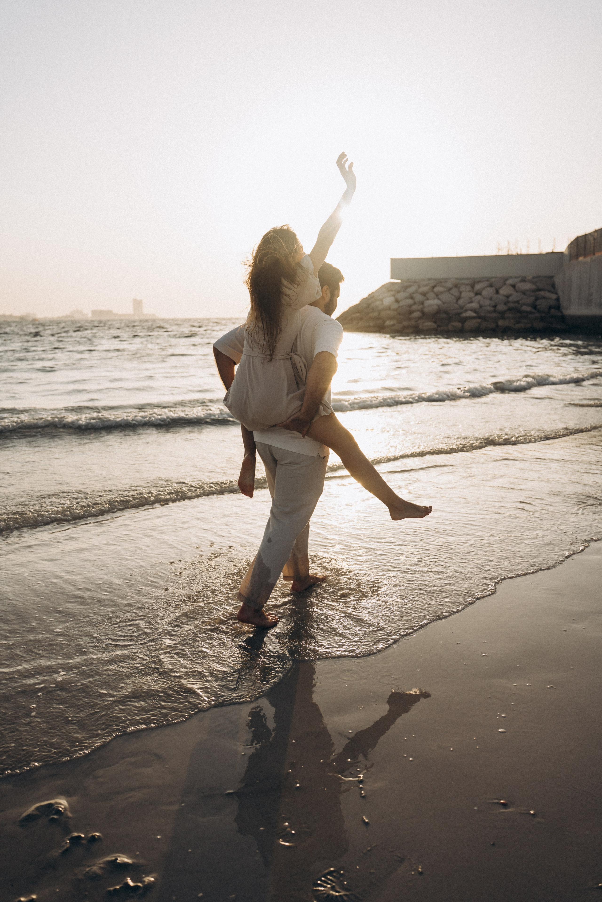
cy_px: 451
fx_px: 702
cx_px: 301
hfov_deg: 46.4
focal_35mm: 28
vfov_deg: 65.5
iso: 160
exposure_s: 1/1250
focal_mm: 28
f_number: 3.2
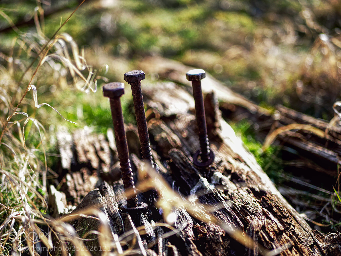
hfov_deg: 36.8
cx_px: 172
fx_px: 513
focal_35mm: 52
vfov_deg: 28.1
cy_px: 133
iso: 100
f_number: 1.8
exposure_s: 1/1000
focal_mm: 25
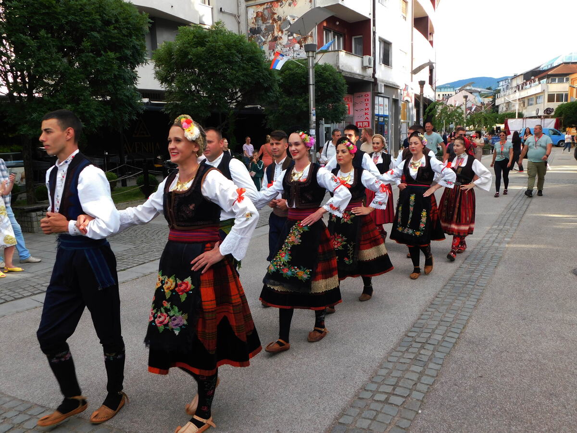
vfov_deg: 46.8
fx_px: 500
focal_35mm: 30
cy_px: 216
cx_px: 288
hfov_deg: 60.0
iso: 125
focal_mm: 5.3
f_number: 3.2
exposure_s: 1/200
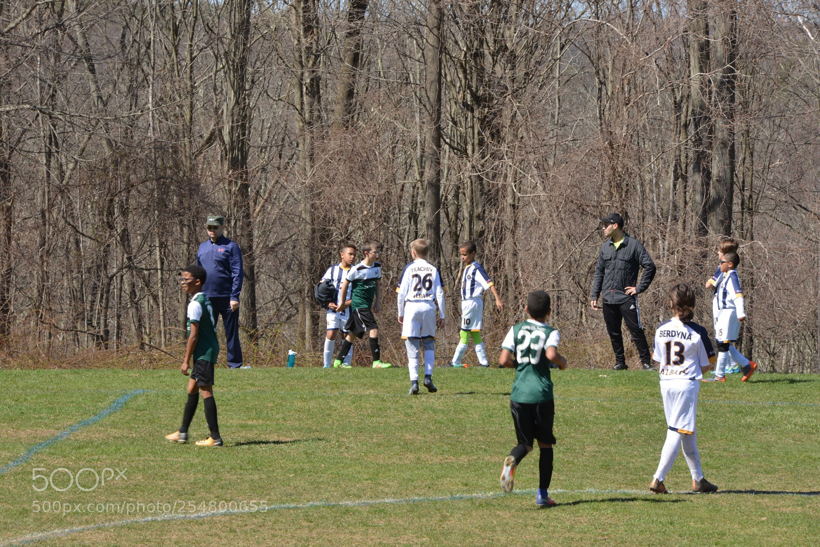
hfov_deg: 10.3
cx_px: 410
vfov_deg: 6.9
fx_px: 4556
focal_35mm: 200
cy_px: 274
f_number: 22
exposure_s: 1/80
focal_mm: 200
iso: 400
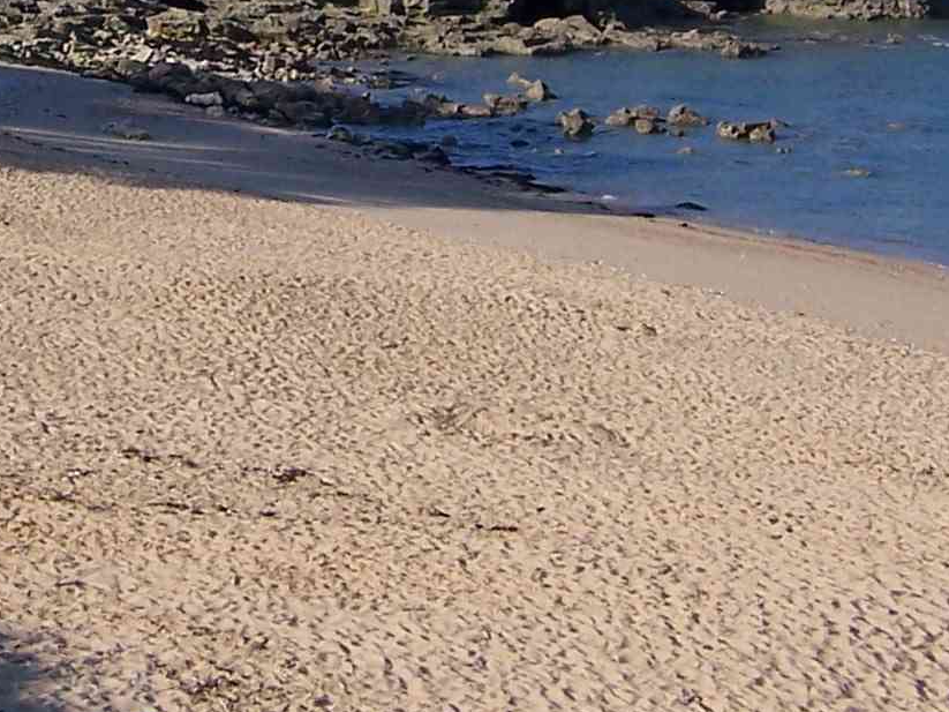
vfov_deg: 13.1
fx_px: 3070
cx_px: 149
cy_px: 43
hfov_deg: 17.4
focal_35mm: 112
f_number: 4.8
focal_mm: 6
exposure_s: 1/500
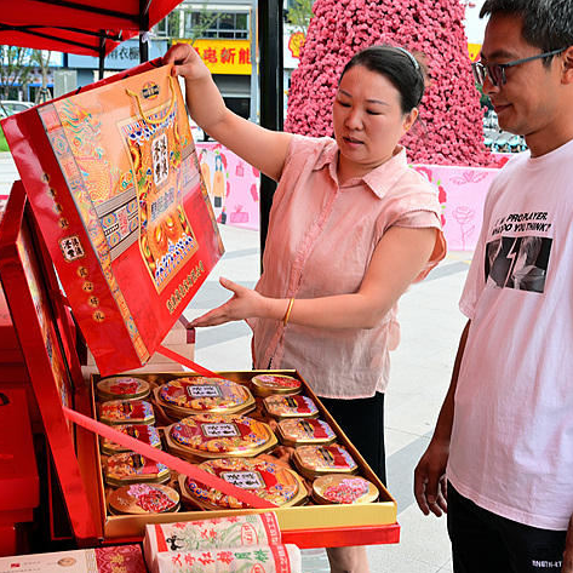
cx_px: 285
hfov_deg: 36.8
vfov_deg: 36.8
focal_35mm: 46
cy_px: 273
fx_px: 861
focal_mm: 32
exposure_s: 1/160
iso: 180
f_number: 8
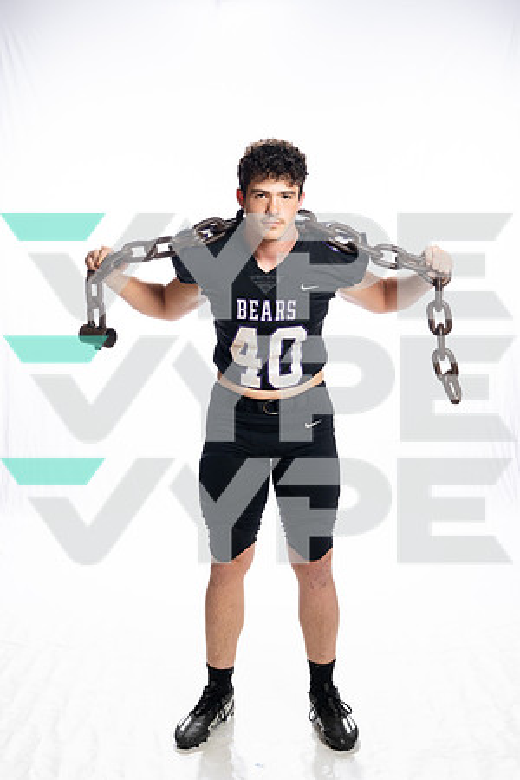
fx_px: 1083
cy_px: 390
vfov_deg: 39.6
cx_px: 260
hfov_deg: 27.0
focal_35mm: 50
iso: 800
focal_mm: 50
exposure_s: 1/250
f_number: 8
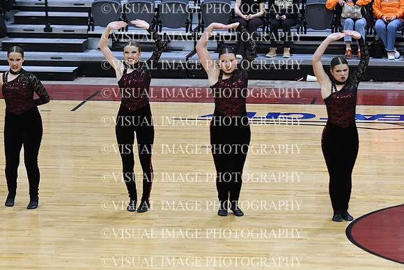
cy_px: 135
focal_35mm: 174
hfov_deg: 11.8
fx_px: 1953
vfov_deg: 7.9
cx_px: 202
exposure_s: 1/400
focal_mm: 116
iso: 3200
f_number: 2.8
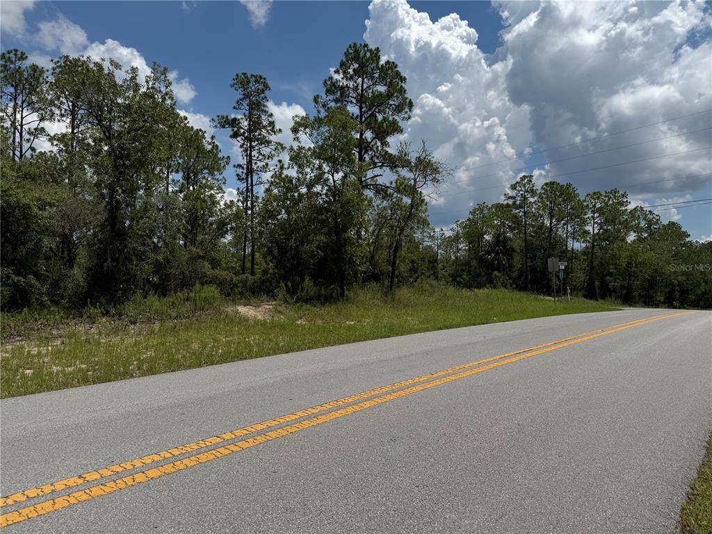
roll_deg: -0.8
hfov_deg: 71.6
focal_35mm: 24
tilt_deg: +0.5
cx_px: 356
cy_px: 267
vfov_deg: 56.8
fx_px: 494
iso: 80
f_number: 1.78
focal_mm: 6.76
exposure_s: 1/7937
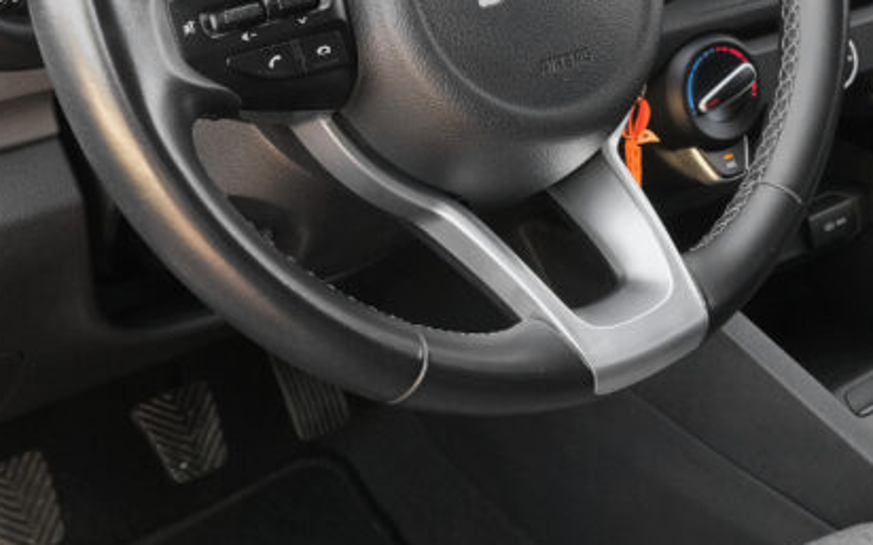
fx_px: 1688
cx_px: 716
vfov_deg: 18.2
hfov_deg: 28.3
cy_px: 141
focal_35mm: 71
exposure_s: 1/50
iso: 2000
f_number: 9
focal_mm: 18.6
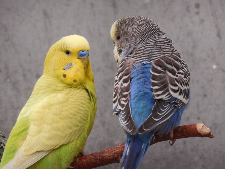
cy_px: 88
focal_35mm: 271
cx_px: 110
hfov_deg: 7.3
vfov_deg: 5.5
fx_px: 1761
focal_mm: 45.9
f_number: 6.1
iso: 800
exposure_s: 1/60
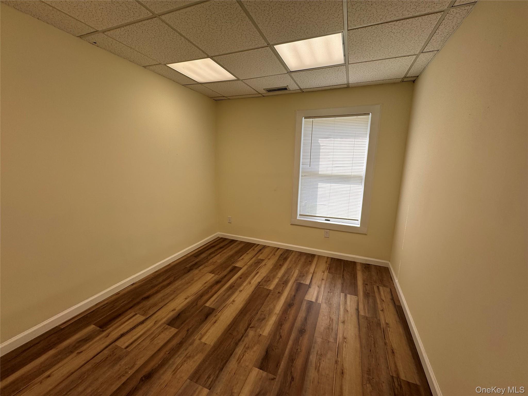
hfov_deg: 102.1
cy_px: 198
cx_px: 264
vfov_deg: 85.7
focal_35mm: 14
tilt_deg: -10.1
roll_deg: -0.7
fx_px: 214
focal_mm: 2.22
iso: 40
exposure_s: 1/204
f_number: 2.2
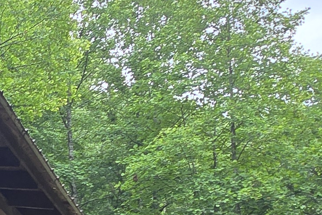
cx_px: -315
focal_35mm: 75
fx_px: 671
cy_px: 321
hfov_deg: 18.4
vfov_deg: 16.6
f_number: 2.2
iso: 50
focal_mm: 2.2
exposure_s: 1/134
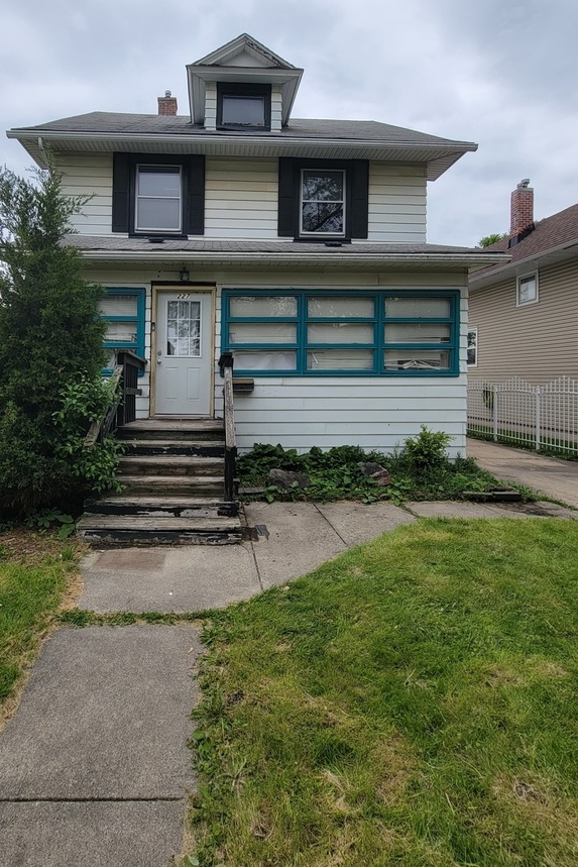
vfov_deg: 92.8
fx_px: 409
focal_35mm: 17
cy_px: 378
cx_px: 235
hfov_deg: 69.8
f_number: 2.2
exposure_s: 1/453
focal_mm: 2.2
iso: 50
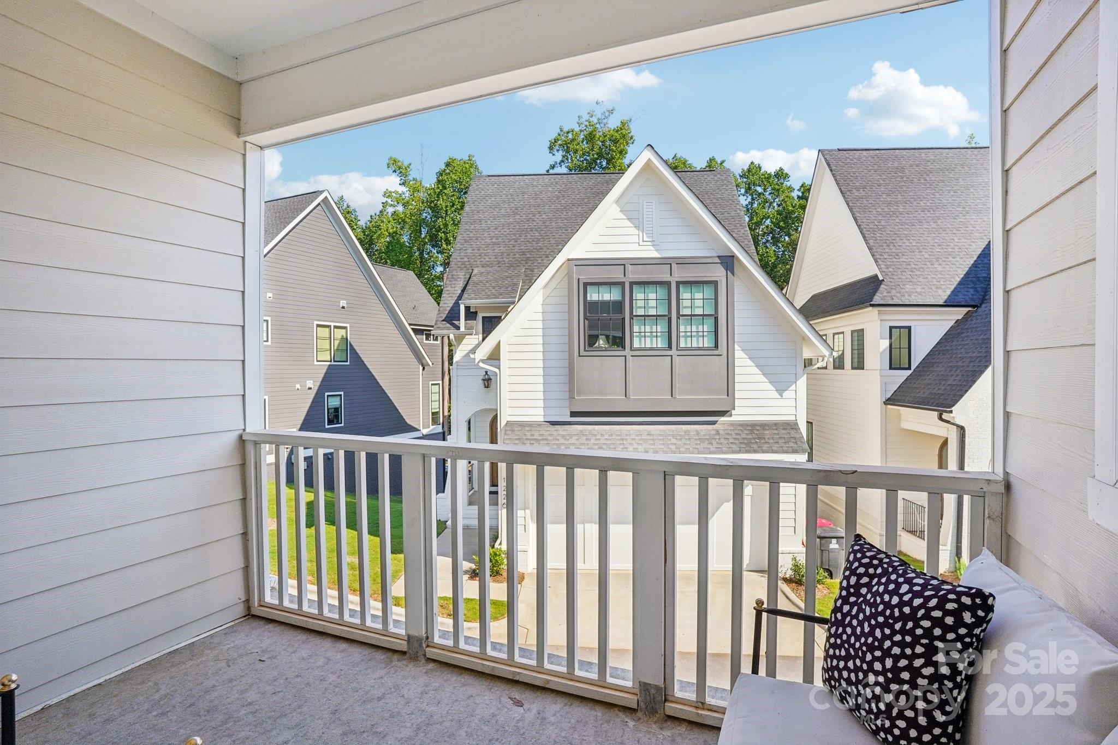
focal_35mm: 18
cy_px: 372
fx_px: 559
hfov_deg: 90.0
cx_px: 559
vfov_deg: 67.4
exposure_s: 1/1000
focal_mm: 18
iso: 400
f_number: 7.1
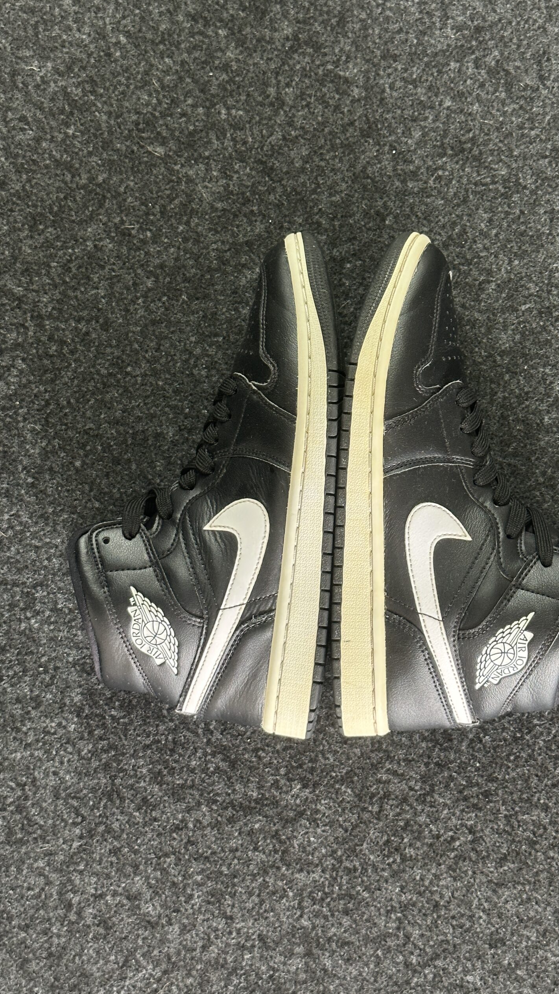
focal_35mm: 53
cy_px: 496
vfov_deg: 39.2
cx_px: 340
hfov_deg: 22.6
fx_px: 1397
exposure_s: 1/33
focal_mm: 6.86
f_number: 1.78
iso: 250
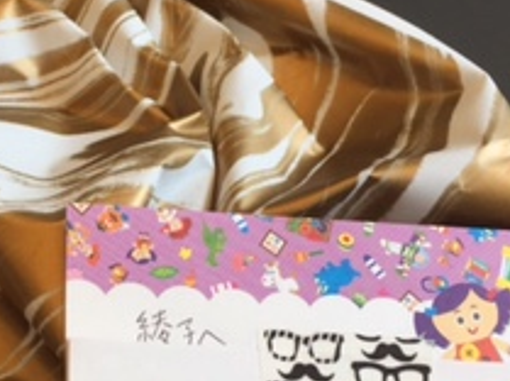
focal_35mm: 89
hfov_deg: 21.5
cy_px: 266
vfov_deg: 16.5
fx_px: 1309
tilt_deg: -58.3
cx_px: 44
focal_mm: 4.15
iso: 32
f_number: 2.2
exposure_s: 1/179
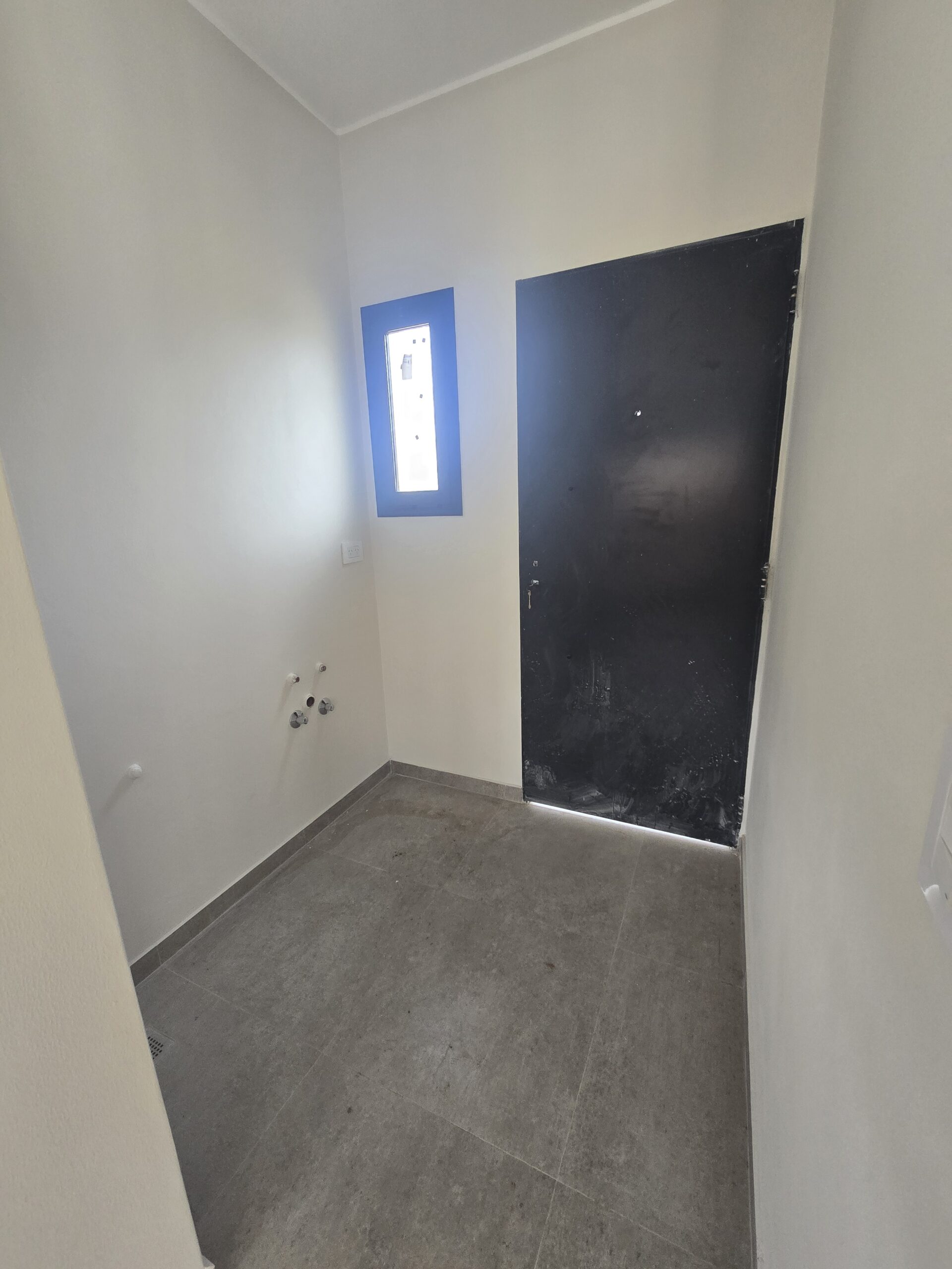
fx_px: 477
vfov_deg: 106.2
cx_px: 476
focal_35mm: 13
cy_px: 634
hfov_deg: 89.9
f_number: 2.2
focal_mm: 2.2
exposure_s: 1/100
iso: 320
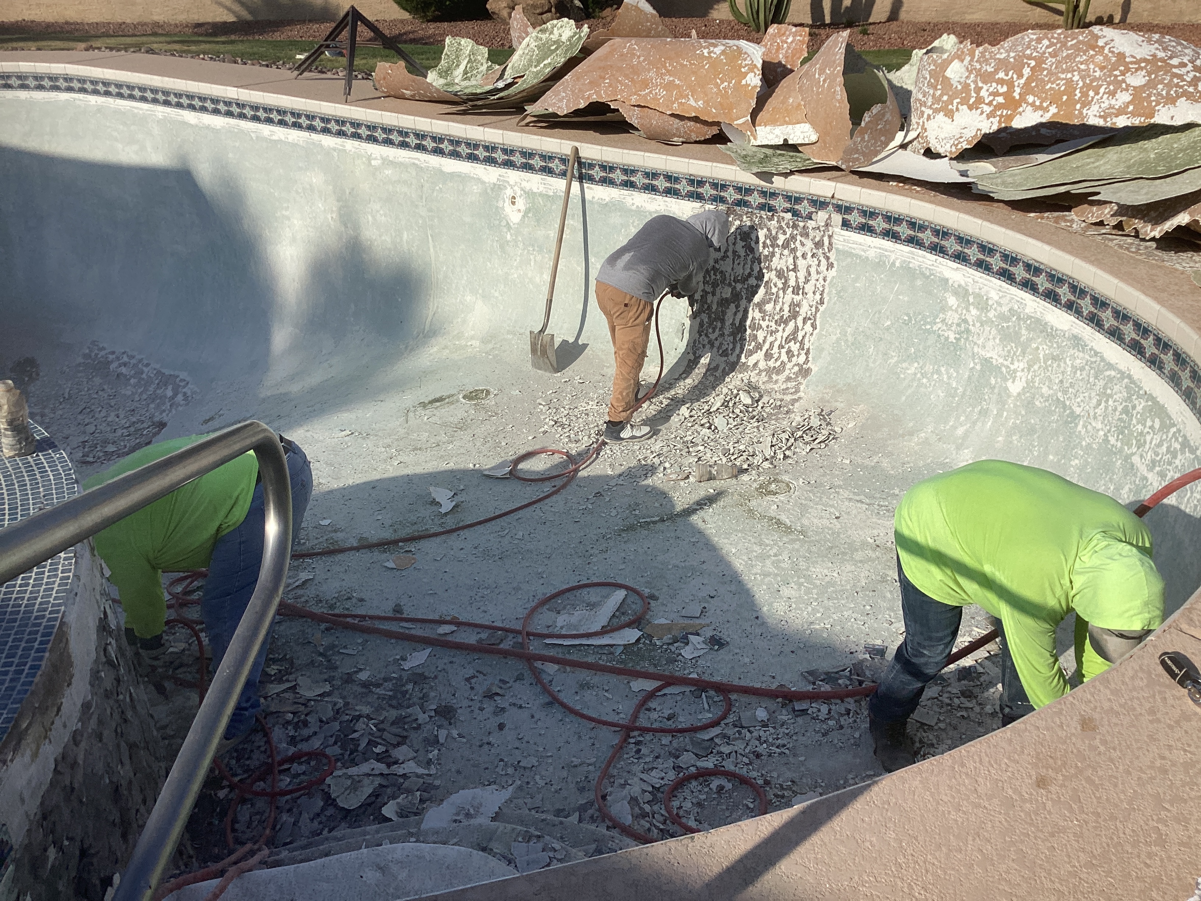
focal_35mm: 31
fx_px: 1076
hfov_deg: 58.4
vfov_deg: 45.4
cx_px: 600
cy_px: 450
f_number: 2.4
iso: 25
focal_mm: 3.3
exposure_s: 1/2551
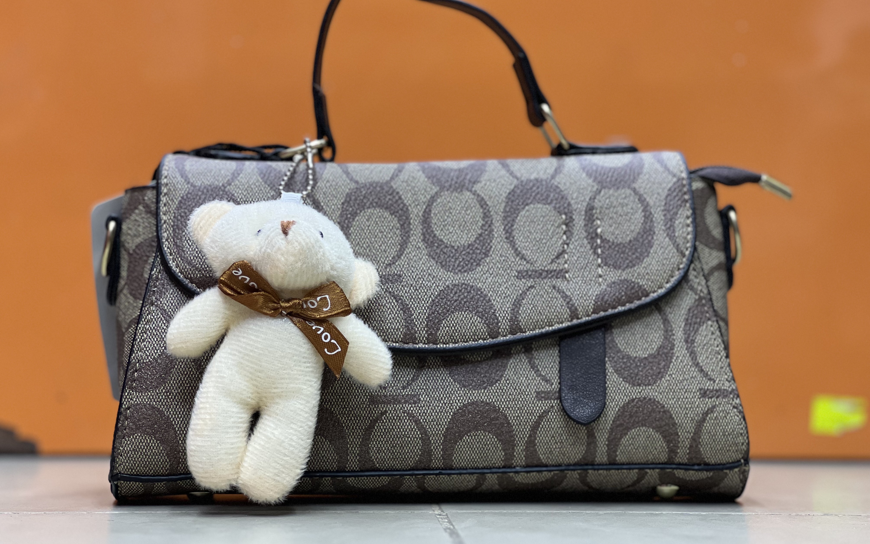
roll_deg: -0.3
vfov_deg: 15.9
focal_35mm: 82
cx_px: 433
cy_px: 300
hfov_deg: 25.2
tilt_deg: -0.1
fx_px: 1944
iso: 200
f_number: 2.8
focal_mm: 9
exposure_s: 1/100
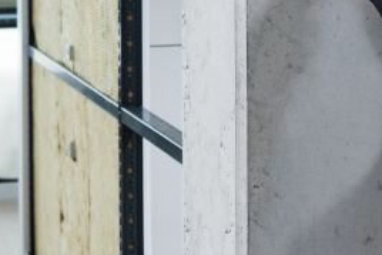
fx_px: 1784
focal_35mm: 168
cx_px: 566
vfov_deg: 7.9
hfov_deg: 11.7
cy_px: -189
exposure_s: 1/20
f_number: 9
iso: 500
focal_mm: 45
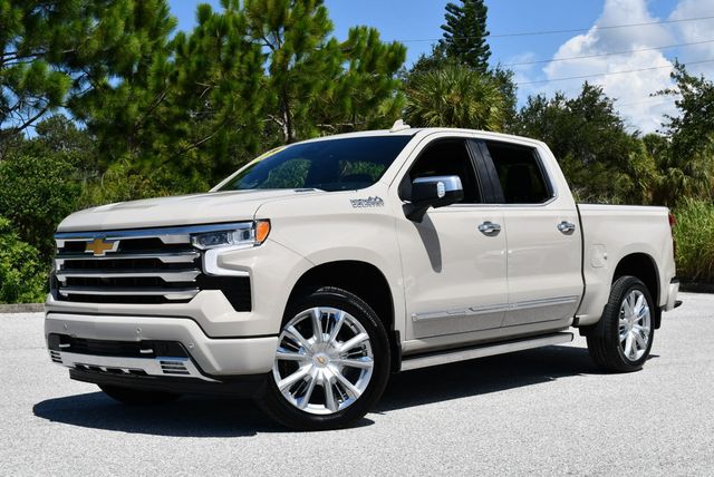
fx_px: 1032
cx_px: 357
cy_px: 238
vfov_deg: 26.0
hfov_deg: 38.2
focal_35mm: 52
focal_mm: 26
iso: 100
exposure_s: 1/320
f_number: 9
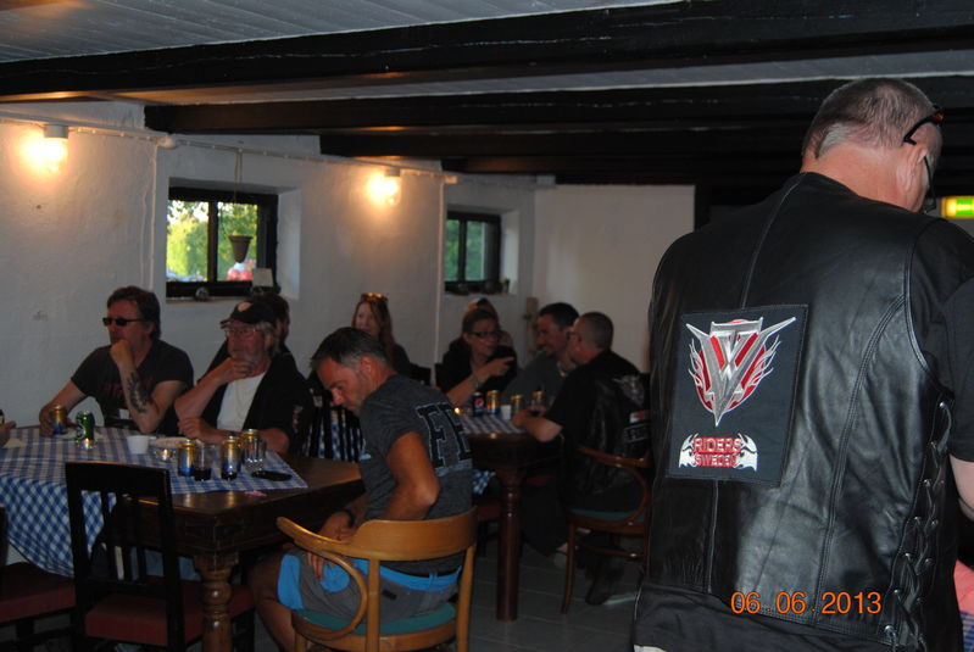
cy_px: 326
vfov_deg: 32.0
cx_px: 487
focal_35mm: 42
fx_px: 1138
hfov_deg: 46.3
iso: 200
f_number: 4
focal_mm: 28
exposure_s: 1/60
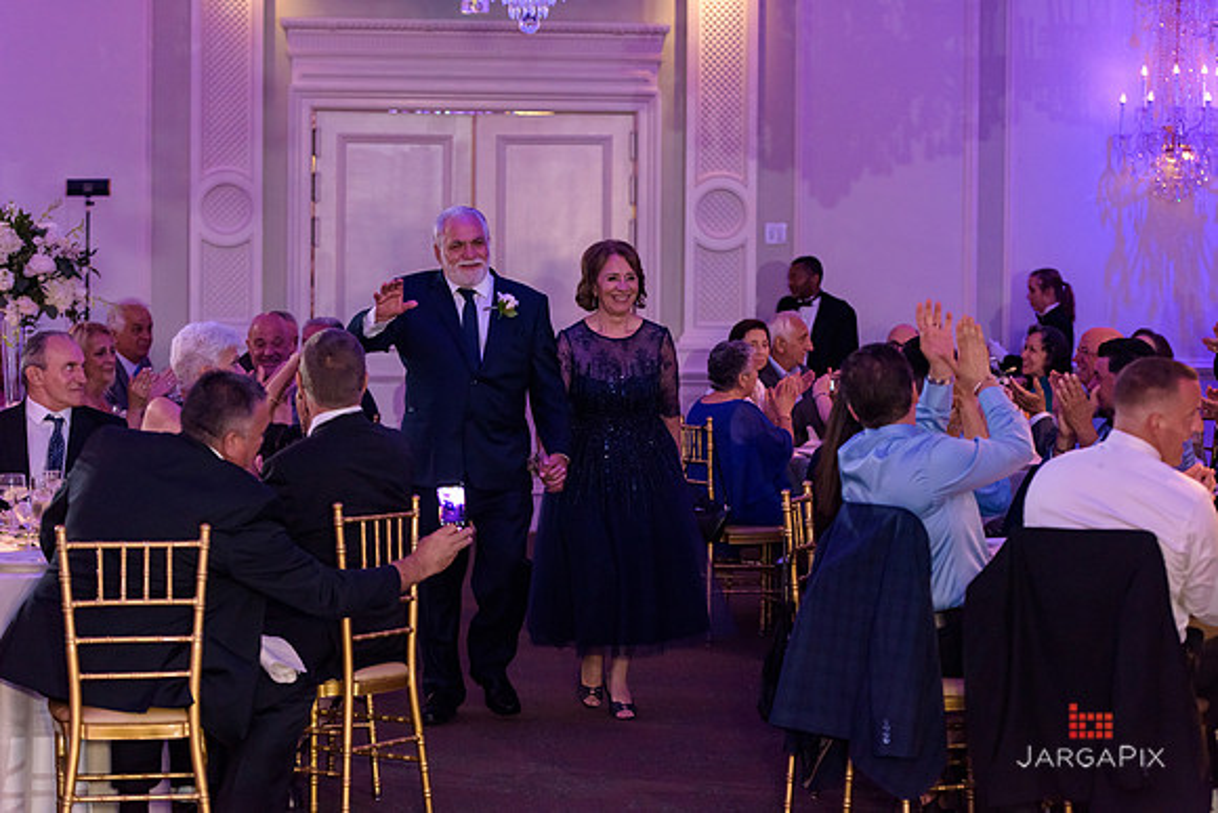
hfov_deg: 20.8
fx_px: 3316
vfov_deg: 14.0
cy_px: 406
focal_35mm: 98
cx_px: 609
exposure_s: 1/125
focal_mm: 98
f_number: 4
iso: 1600
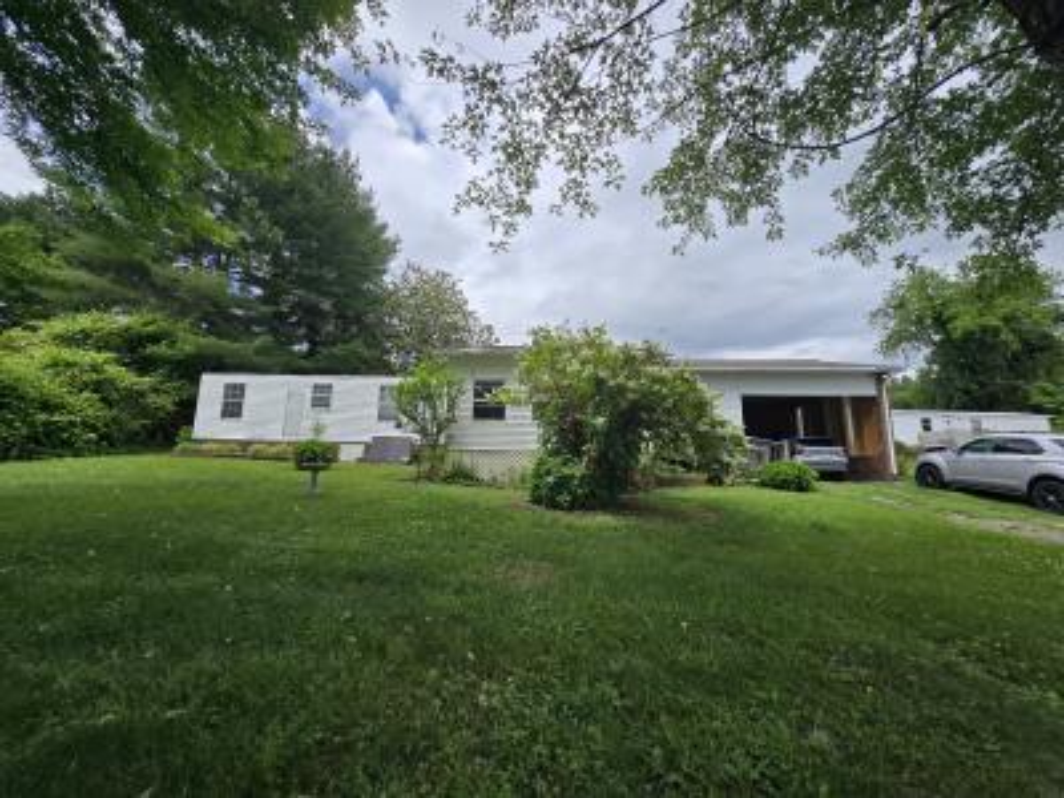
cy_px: 399
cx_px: 532
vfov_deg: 89.9
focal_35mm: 13
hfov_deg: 106.2
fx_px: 400
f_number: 2.2
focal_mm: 2.2
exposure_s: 1/2851
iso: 50
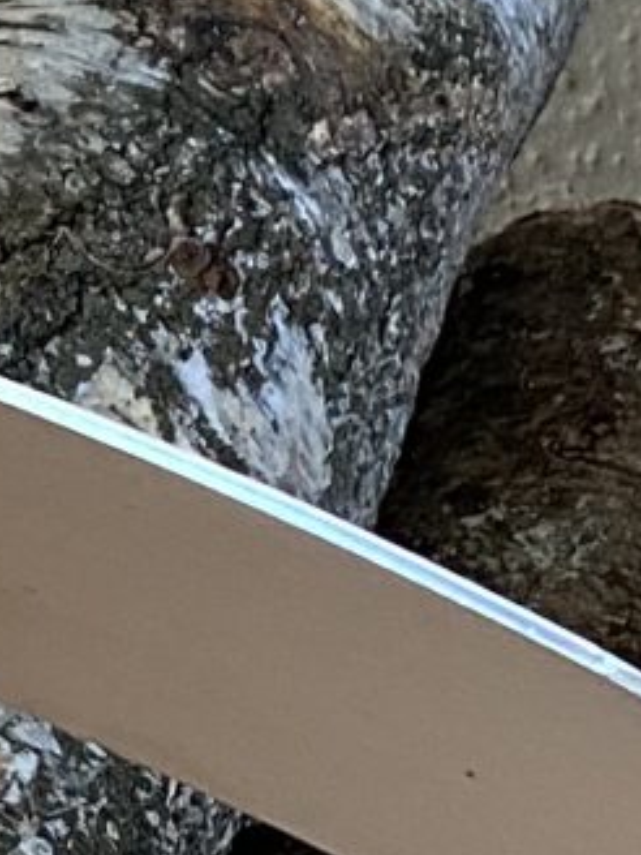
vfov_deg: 9.6
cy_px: 964
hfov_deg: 7.2
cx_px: -331
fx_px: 5012
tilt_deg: -59.4
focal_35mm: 203
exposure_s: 1/62
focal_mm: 4.25
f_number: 1.8
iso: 125
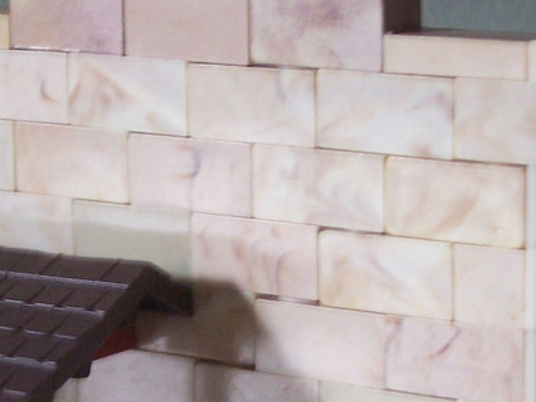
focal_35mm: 139
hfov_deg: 14.2
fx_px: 2152
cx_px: 250
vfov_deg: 10.6
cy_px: 397
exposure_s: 1/10
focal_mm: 8.6
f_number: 3.4
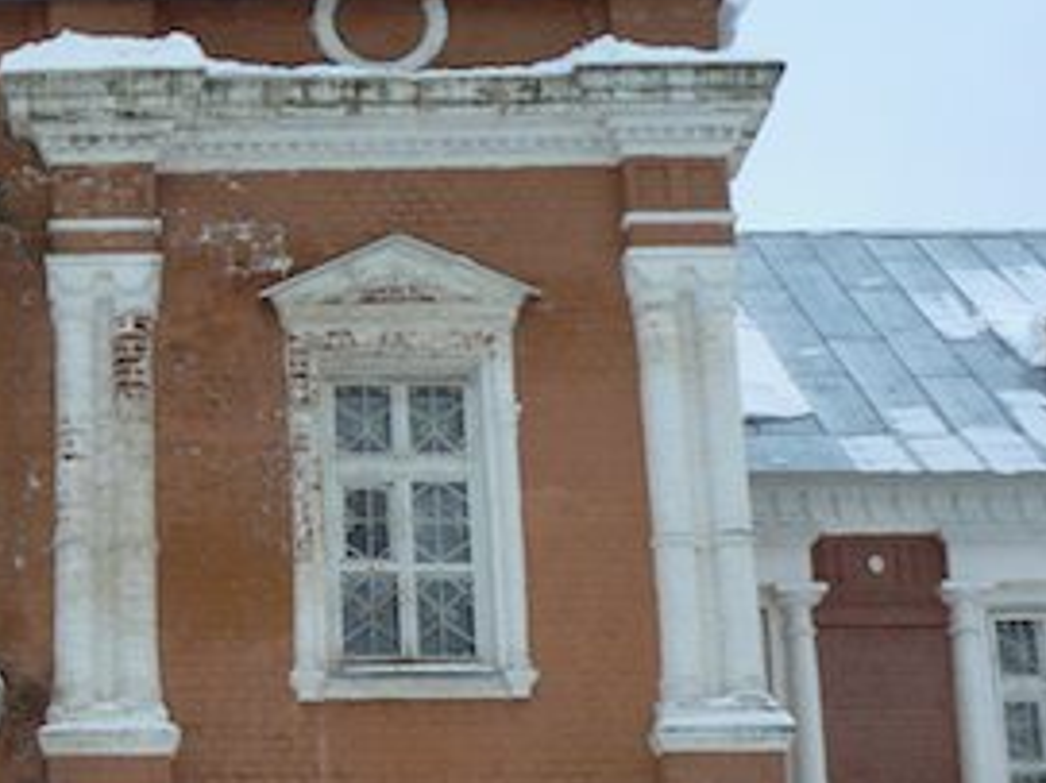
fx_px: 2567
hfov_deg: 21.6
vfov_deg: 17.3
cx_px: -170
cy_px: 579
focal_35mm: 85
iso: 80
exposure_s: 1/100
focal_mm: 6
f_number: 5.6
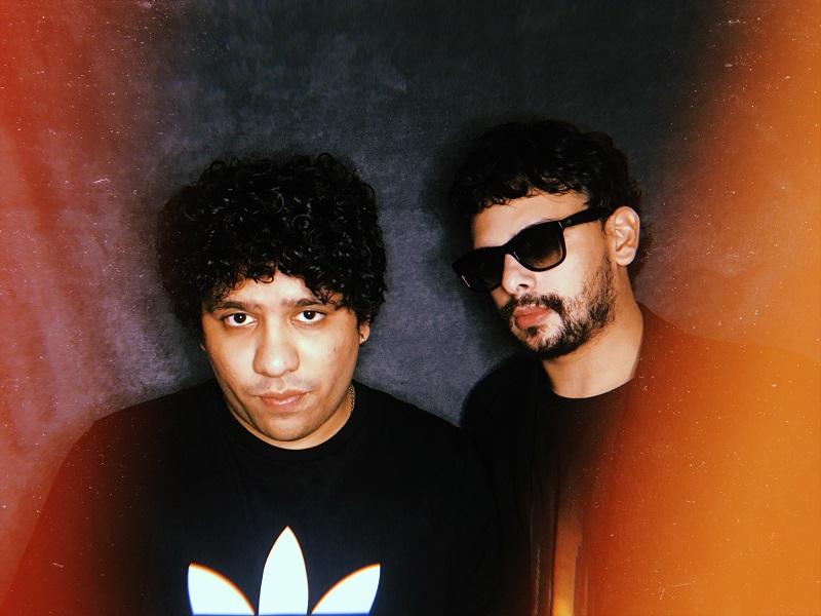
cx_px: 410
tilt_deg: +1.8
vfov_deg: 48.2
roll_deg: +1.3
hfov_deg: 61.7
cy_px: 308
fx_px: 688
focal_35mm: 29
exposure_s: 1/15
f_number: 2.2
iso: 250
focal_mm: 4.2
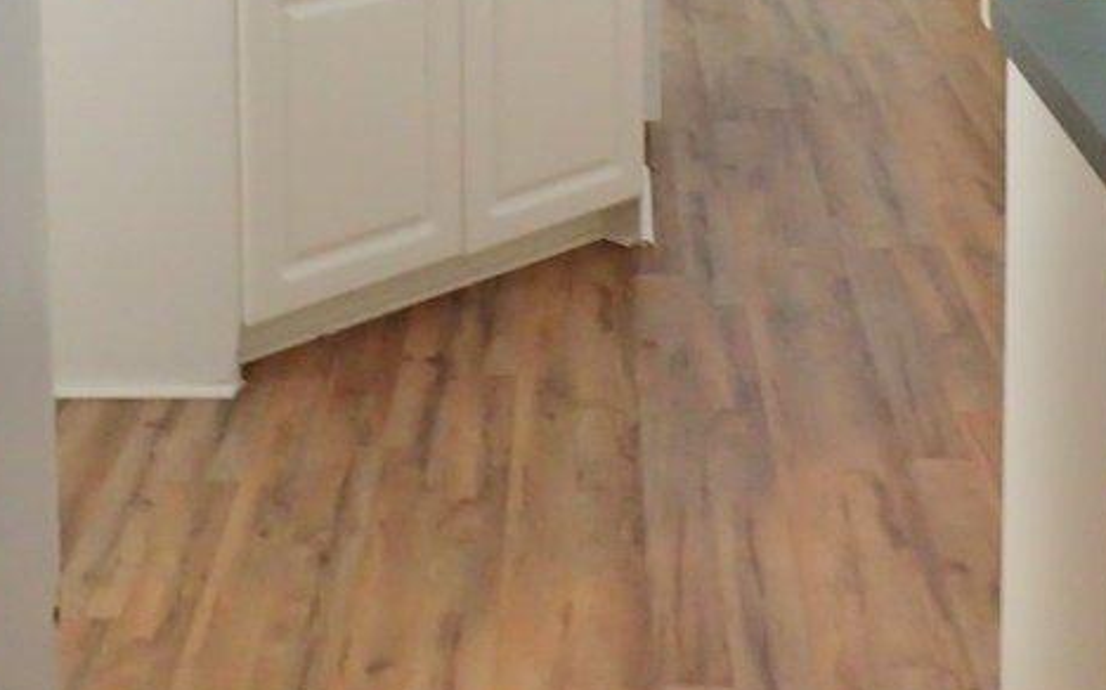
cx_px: 515
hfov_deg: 30.2
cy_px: -331
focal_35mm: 68
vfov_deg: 17.3
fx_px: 2049
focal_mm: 4.5
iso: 500
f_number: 2.8
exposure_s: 1/60
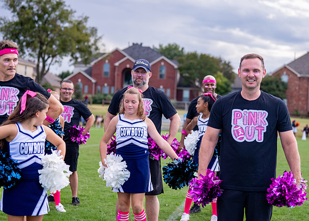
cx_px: 147
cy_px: 94
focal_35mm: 88
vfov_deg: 16.3
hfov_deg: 22.7
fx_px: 770
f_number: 2.8
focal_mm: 70
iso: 500
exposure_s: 1/4000
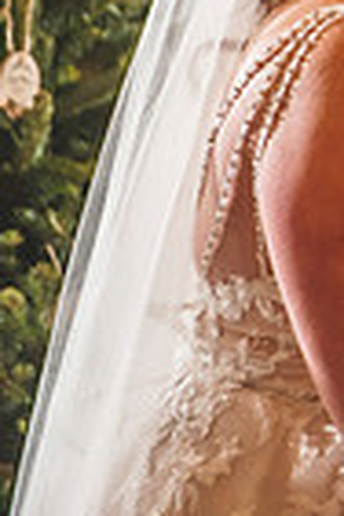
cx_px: 995
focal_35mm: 824
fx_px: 11810
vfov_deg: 2.5
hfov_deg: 1.7
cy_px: -75
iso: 1000
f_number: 2.8
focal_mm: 200
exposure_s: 1/200
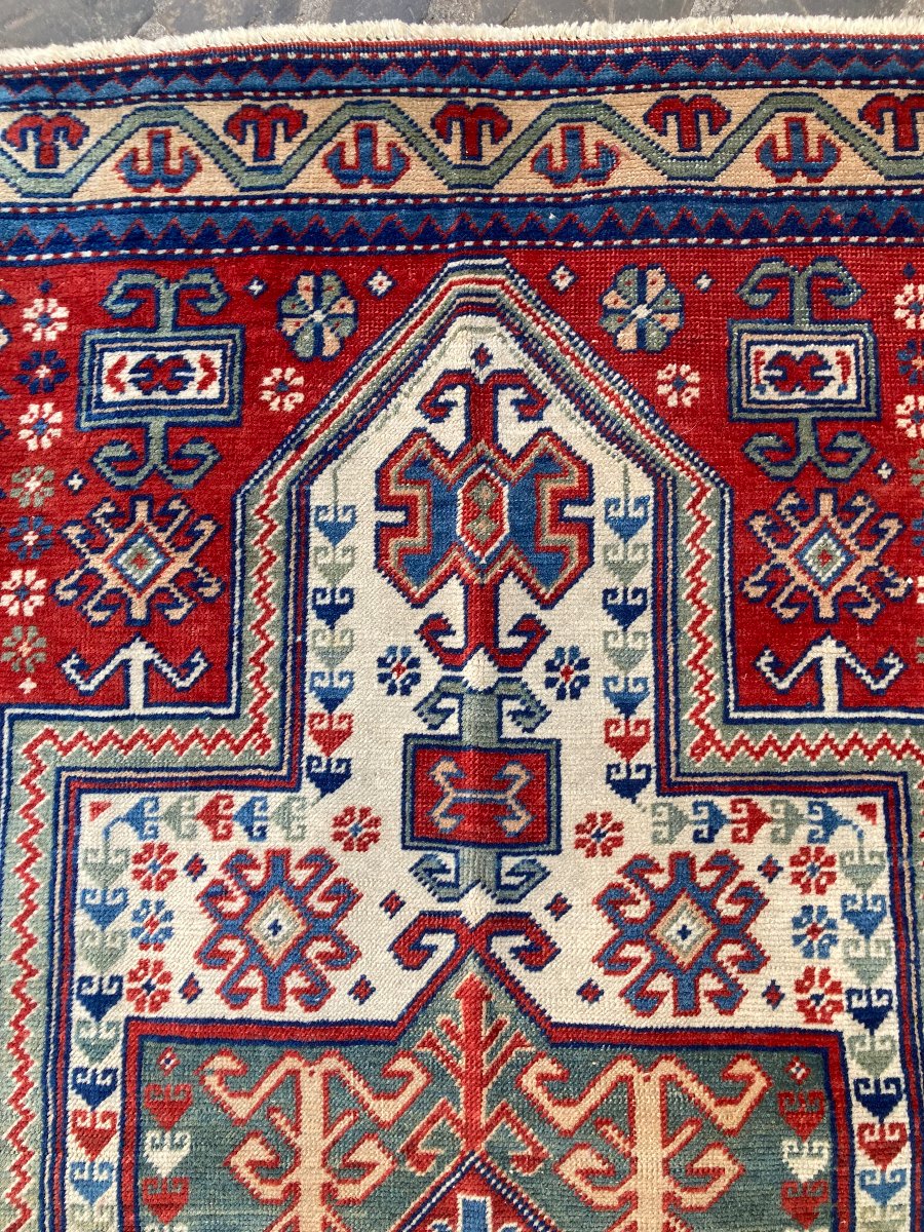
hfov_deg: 49.7
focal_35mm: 28
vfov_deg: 63.4
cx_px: 462
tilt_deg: -80.7
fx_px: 997
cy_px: 616
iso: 50
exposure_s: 1/121
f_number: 1.8
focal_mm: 3.99
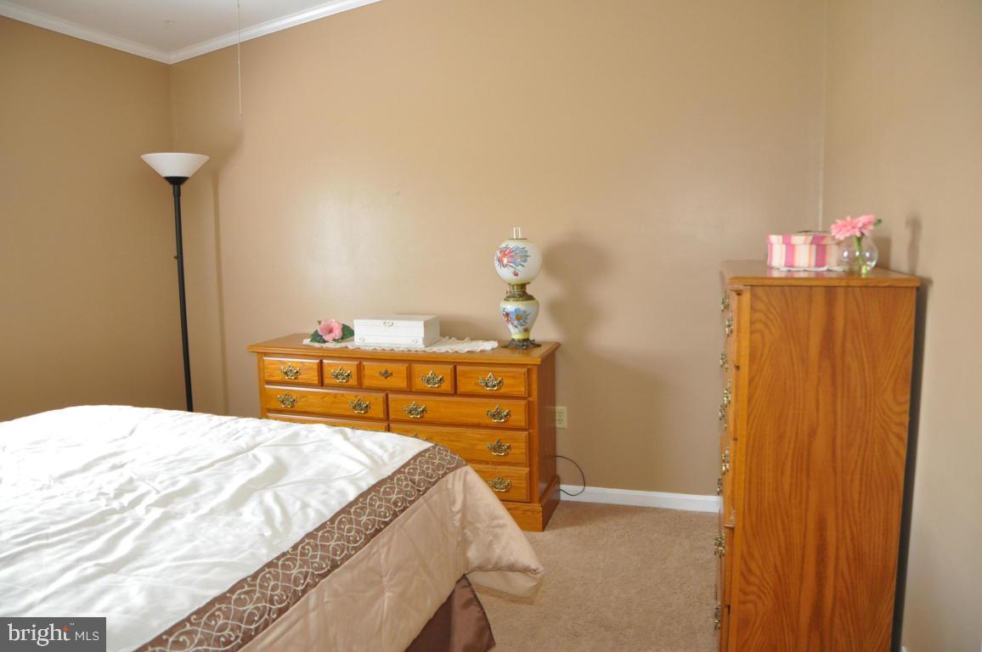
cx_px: 491
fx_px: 899
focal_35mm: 33
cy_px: 326
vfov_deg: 39.9
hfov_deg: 57.3
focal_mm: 22
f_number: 4
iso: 800
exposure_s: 1/60
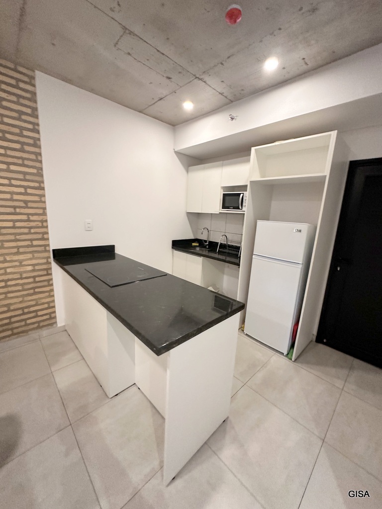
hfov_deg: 85.7
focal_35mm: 14
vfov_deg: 102.1
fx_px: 206
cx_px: 191
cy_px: 254
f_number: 2.2
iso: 320
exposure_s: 1/50
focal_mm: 2.22
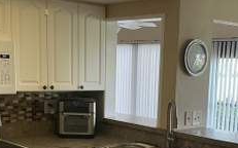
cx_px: 151
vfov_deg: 19.9
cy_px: 135
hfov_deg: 31.8
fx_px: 415
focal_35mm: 64
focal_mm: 3
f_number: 1.8
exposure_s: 1/60
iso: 50
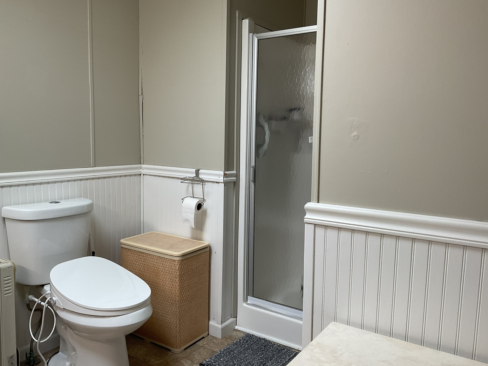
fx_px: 423
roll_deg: -2.2
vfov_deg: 46.8
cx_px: 236
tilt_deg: -7.5
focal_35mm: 30
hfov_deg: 60.0
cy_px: 183
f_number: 1.8
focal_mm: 3
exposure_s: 1/60
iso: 40
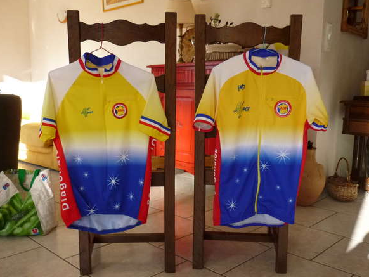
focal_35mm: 34
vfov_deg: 41.8
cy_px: 141
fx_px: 363
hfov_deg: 53.9
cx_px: 182
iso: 400
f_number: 2.8
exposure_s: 1/640
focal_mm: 5.5
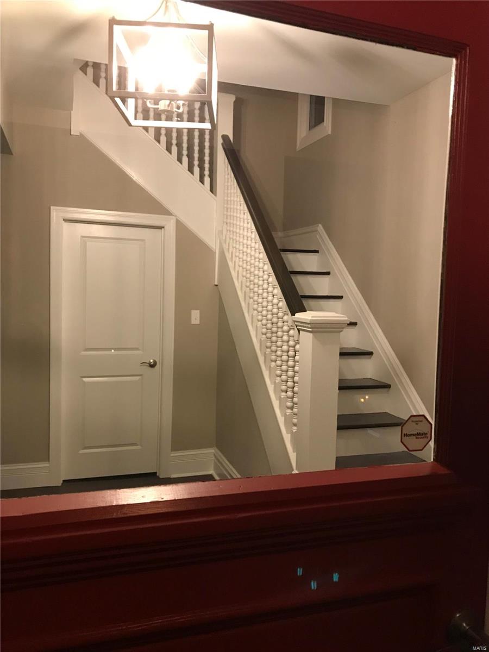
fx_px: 527
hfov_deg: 49.7
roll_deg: -1.9
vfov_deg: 63.4
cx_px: 244
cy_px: 326
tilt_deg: -4.2
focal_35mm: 28
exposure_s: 1/13
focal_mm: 3.99
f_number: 1.8
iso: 100
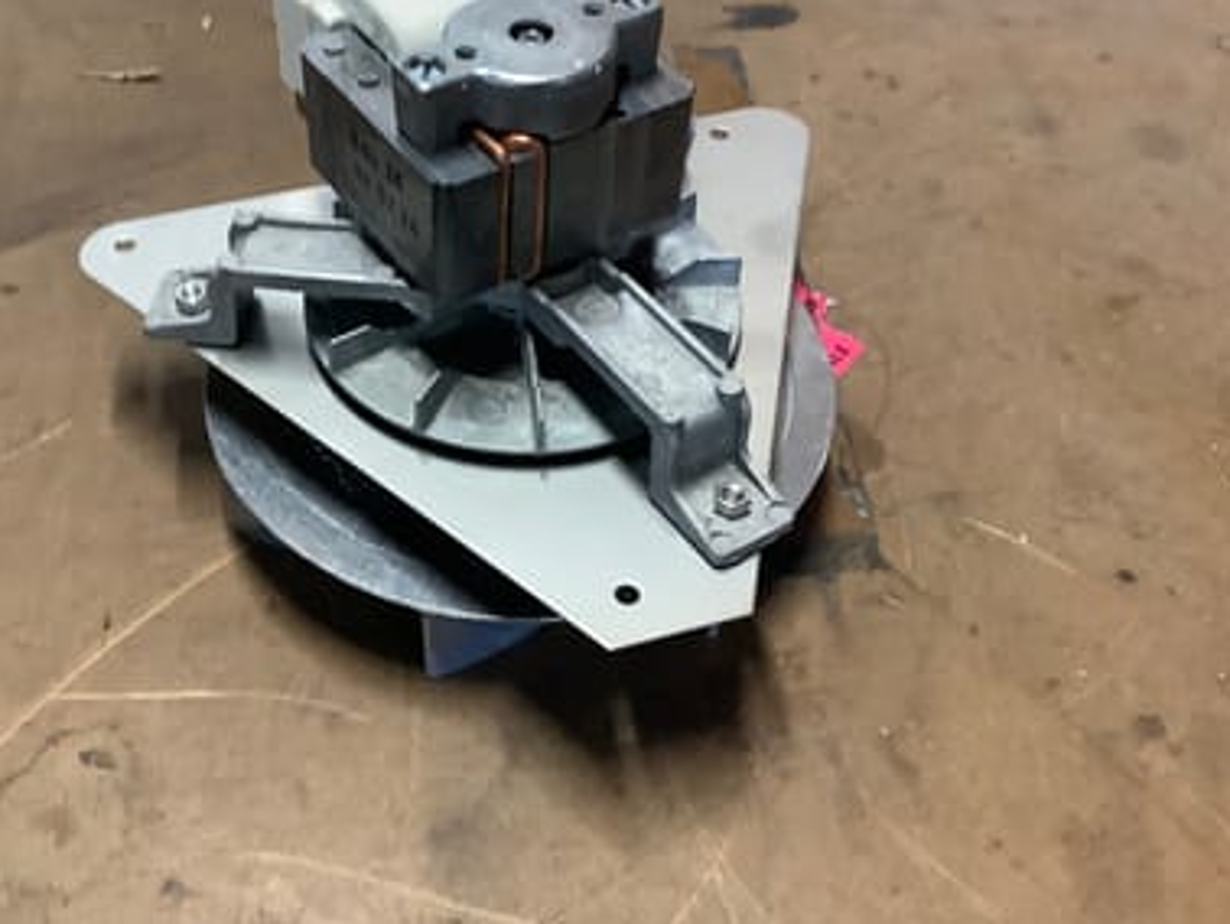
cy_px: 399
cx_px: 495
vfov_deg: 35.1
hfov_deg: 45.5
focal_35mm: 41
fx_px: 1458
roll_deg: +0.0
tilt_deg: -43.0
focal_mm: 3.3
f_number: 2.4
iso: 320
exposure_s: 1/33
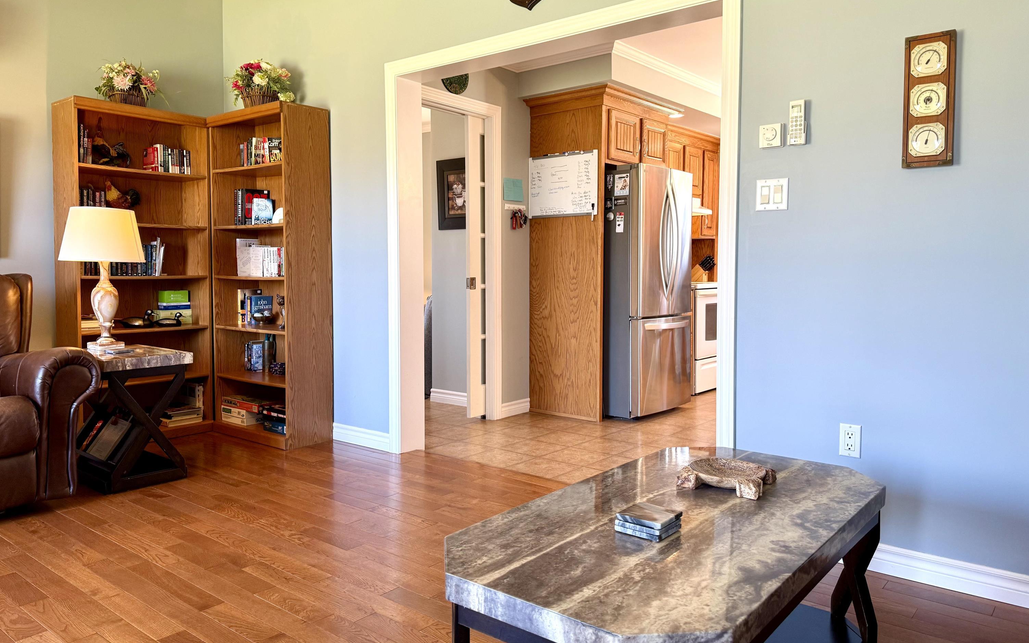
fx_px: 729
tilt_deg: -2.5
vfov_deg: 47.6
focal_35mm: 26
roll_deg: +1.0
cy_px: 298
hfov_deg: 70.4
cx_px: 515
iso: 125
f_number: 1.78
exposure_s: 1/60
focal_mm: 6.76
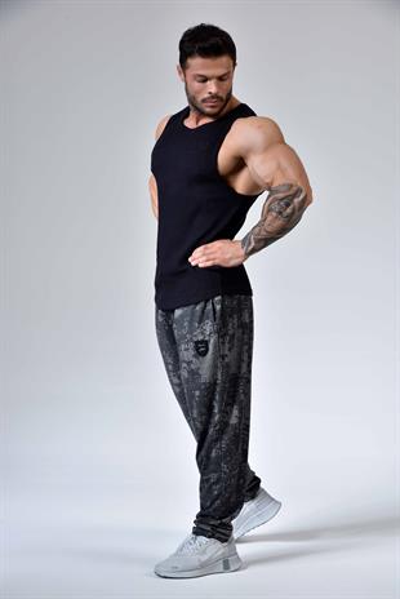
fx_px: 1365
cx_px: 200
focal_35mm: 82
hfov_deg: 16.7
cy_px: 300
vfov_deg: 24.7
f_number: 11
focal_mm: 82
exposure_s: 1/100
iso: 200
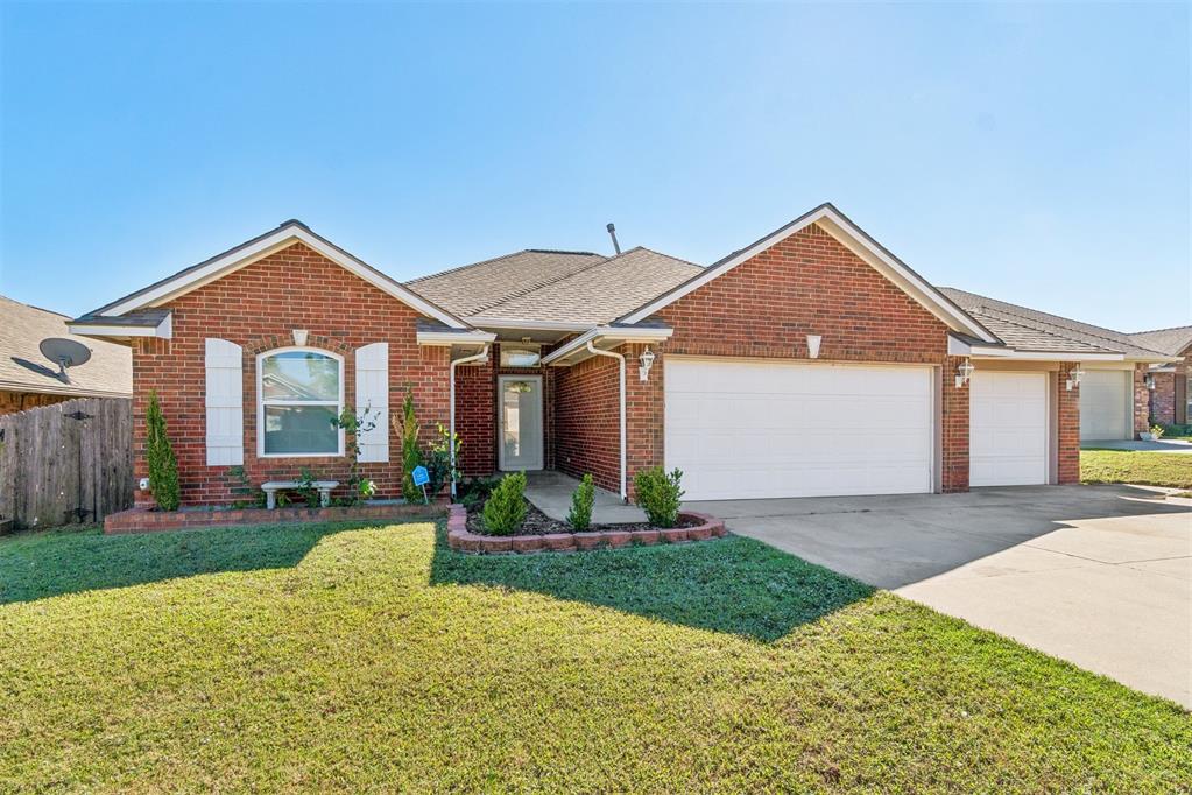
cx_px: 596
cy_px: 398
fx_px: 596
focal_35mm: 18
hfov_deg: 90.0
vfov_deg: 67.4
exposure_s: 1/400
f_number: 9
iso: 100
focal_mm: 12
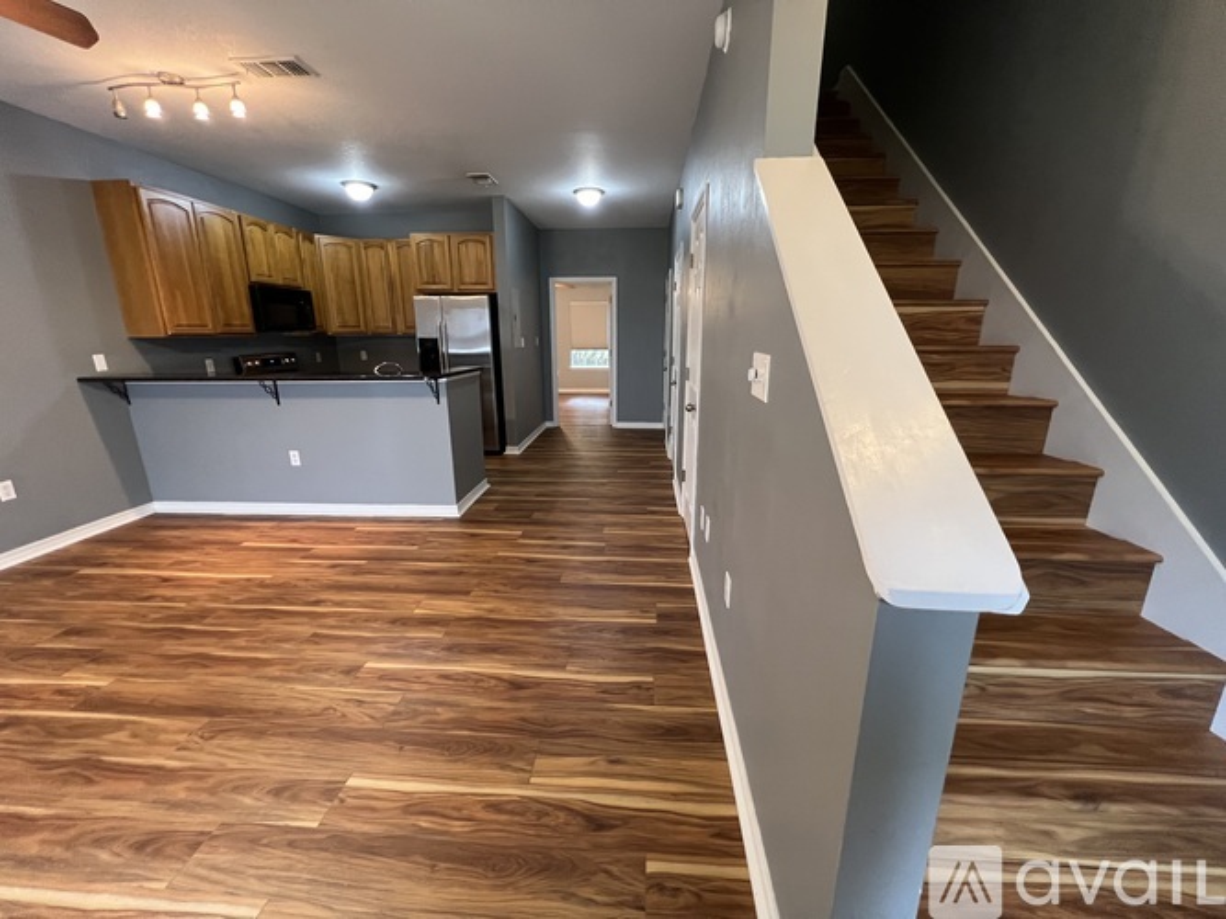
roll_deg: +0.2
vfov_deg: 89.9
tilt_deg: -14.2
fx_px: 460
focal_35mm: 13
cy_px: 460
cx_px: 613
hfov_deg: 106.2
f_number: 1.8
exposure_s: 1/60
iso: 500
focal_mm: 1.57
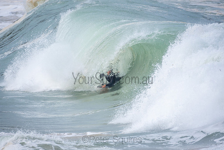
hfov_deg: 2.7
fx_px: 4668
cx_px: 112
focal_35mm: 750
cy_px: 75
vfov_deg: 1.8
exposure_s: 1/1000
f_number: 5.6
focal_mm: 500
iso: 200
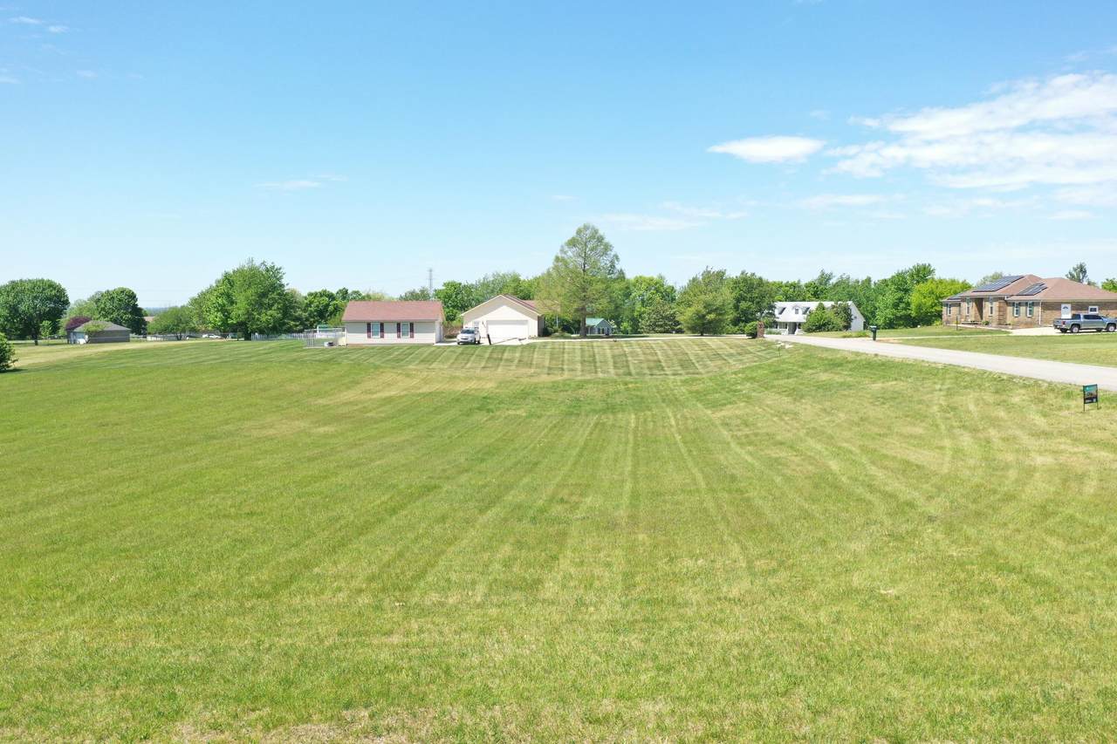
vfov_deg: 46.4
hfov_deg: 65.5
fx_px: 869
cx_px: 558
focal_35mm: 28
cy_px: 372
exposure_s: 1/320
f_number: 5
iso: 100
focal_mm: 10.26
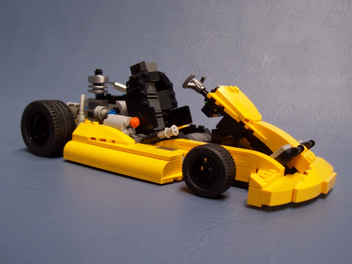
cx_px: 176
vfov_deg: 38.7
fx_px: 376
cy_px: 132
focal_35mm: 37
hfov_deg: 50.1
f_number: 2.8
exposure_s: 1/60
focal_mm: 5.6
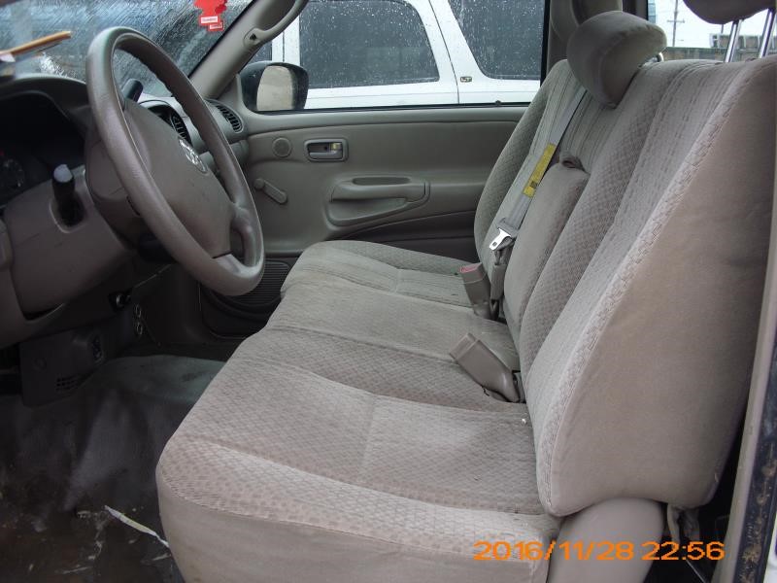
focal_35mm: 36
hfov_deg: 51.4
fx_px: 808
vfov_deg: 39.7
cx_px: 388
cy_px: 292
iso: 80
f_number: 3.1
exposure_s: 1/40
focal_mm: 6.3
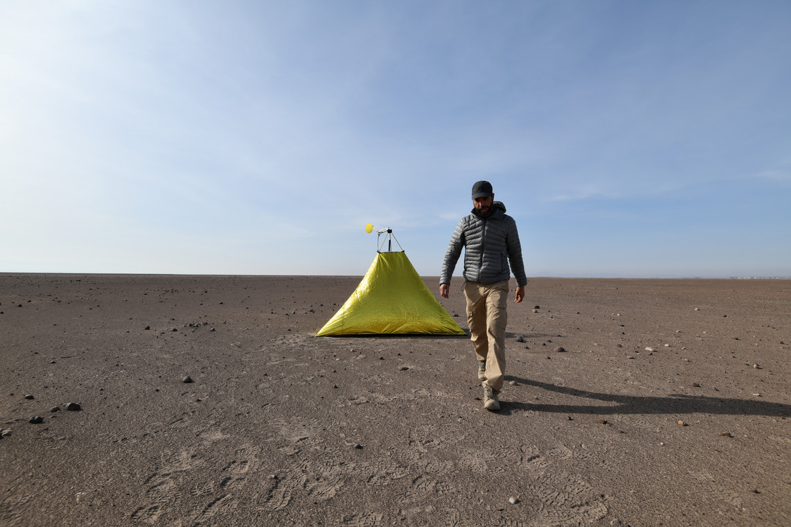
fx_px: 352
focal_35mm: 16
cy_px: 264
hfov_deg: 96.7
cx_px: 396
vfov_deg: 73.7
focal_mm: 16
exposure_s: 1/320
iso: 80
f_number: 9
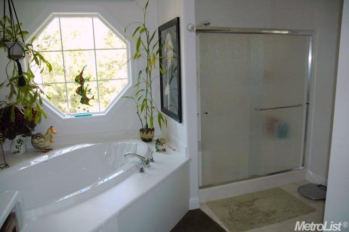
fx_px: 262
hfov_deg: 67.4
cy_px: 116
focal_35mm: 27
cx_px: 174
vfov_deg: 47.9
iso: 400
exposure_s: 1/100
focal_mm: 18
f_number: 3.5
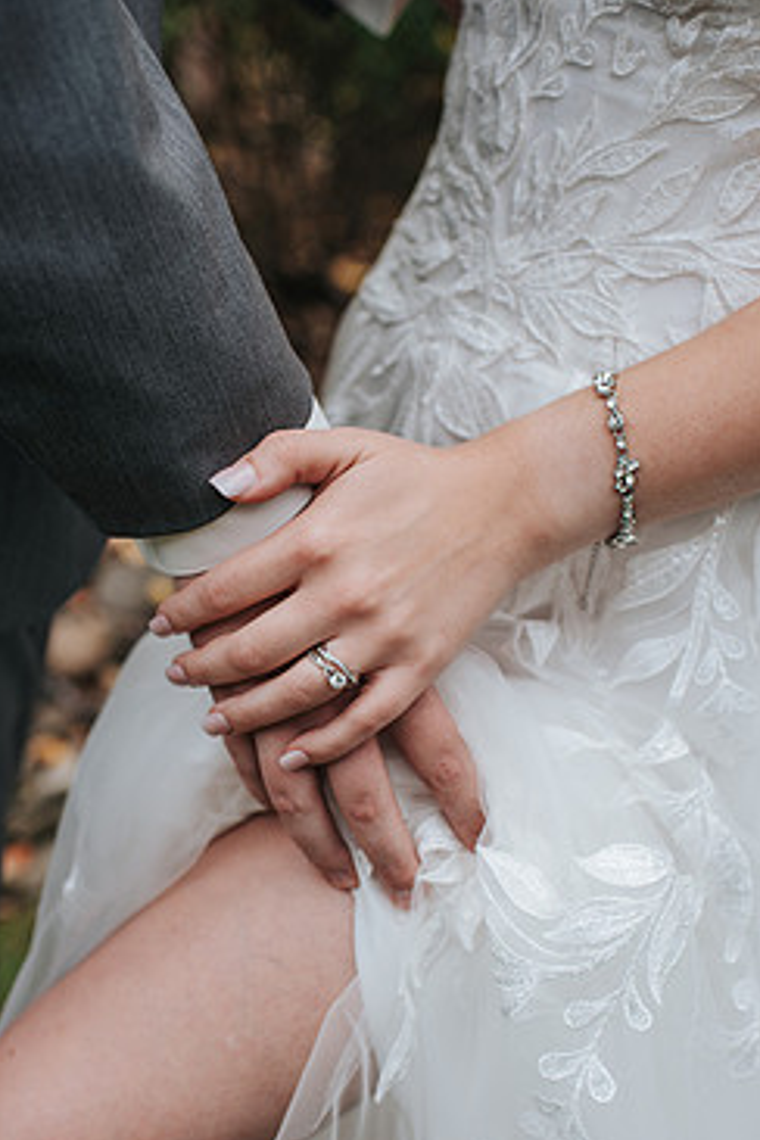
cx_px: 333
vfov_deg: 45.3
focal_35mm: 43
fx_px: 1362
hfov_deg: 31.2
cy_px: 642
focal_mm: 35
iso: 100
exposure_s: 1/640
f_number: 2.8
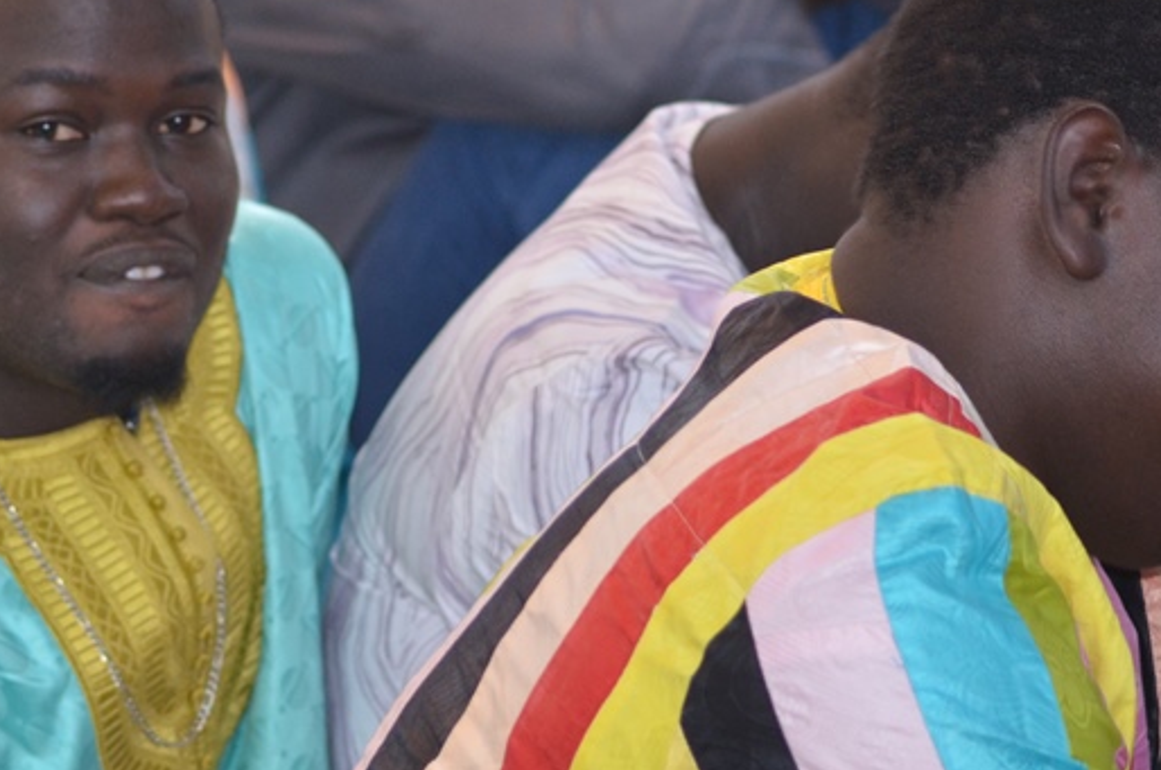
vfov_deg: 6.5
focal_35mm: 209
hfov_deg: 9.8
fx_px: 6730
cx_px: 276
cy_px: 321
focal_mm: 70
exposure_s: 1/60
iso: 800
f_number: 4
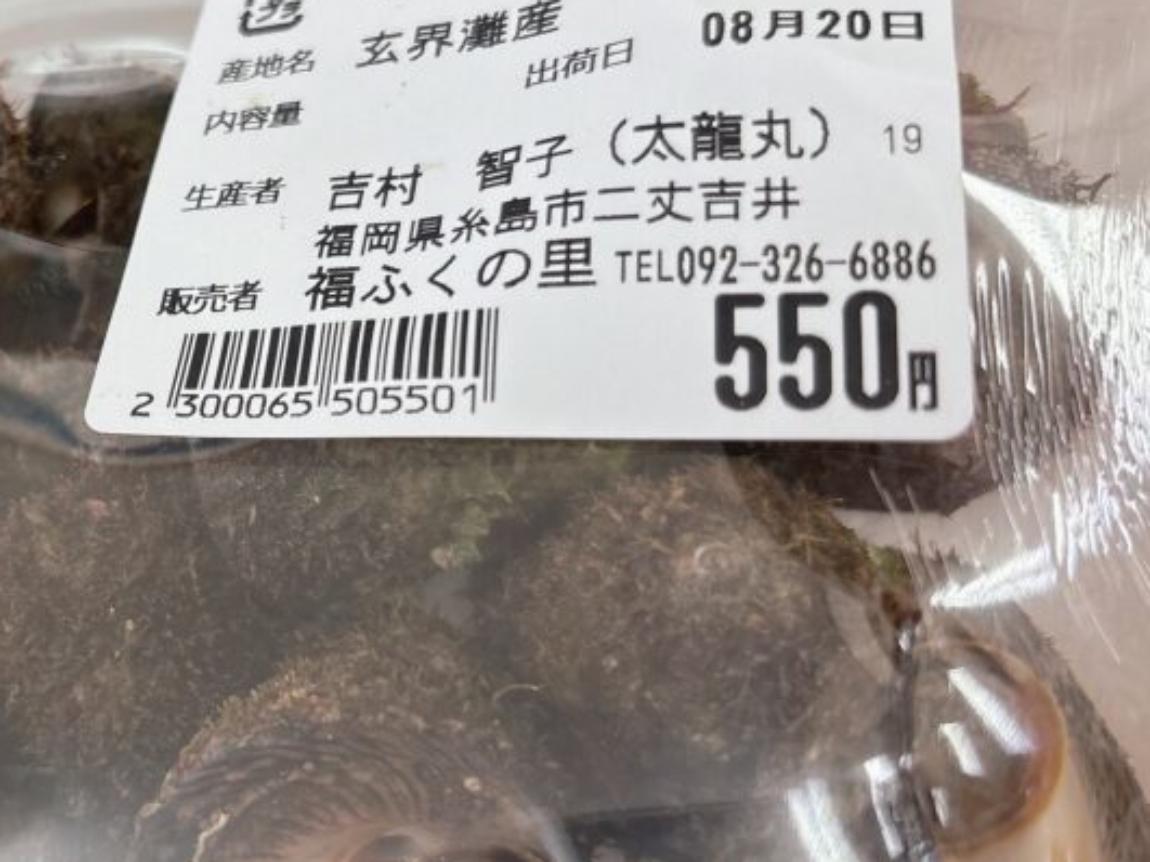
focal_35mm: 47
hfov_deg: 37.8
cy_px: 388
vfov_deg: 30.8
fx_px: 1561
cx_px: 115
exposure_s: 1/60
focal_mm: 5.96
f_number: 1.6
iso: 100
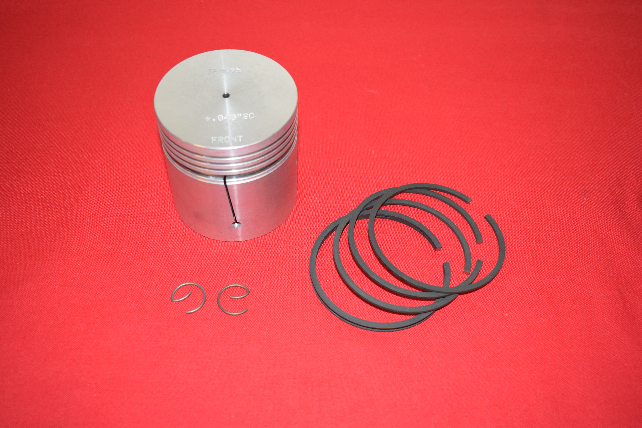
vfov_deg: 33.0
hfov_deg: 47.9
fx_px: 722
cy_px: 214
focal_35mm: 40
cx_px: 321
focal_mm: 27
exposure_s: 1/200
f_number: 5
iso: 1250
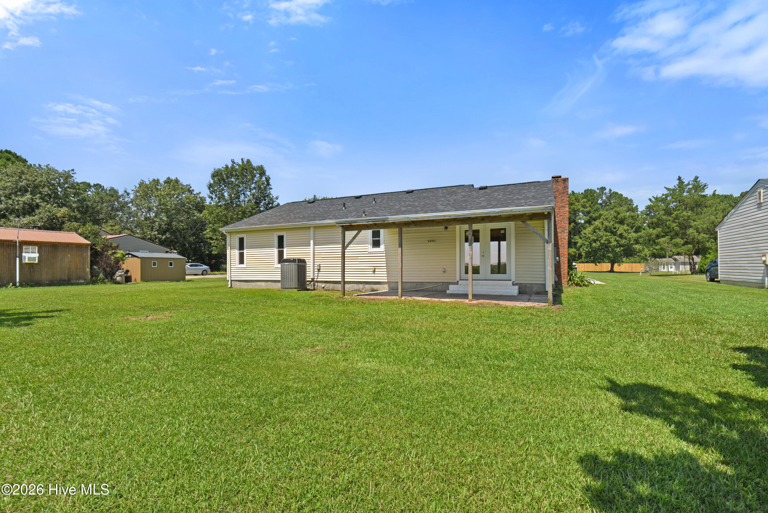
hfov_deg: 96.7
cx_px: 384
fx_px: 341
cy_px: 256
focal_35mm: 16
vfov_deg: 73.8
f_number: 9
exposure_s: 1/40
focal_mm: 16
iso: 100
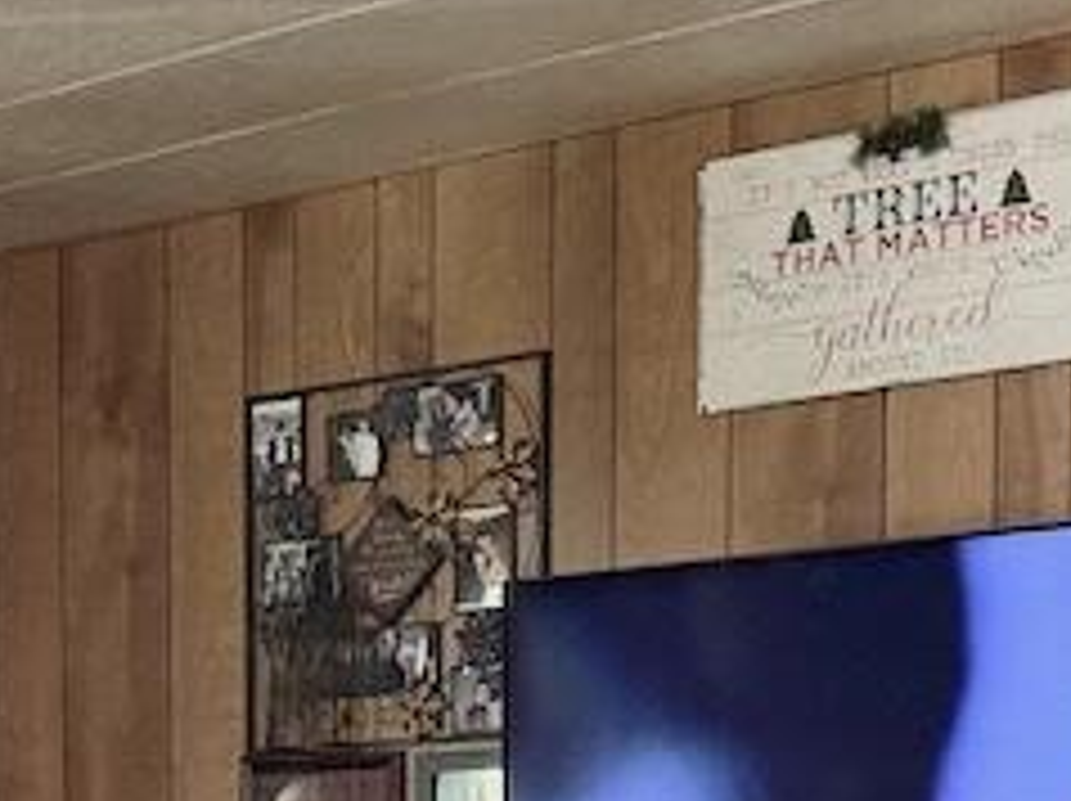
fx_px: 3245
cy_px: 1066
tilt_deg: -1.6
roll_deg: +1.7
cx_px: -58
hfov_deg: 18.2
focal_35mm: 105
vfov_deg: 13.5
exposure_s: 1/68
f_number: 1.78
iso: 200
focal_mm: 6.76
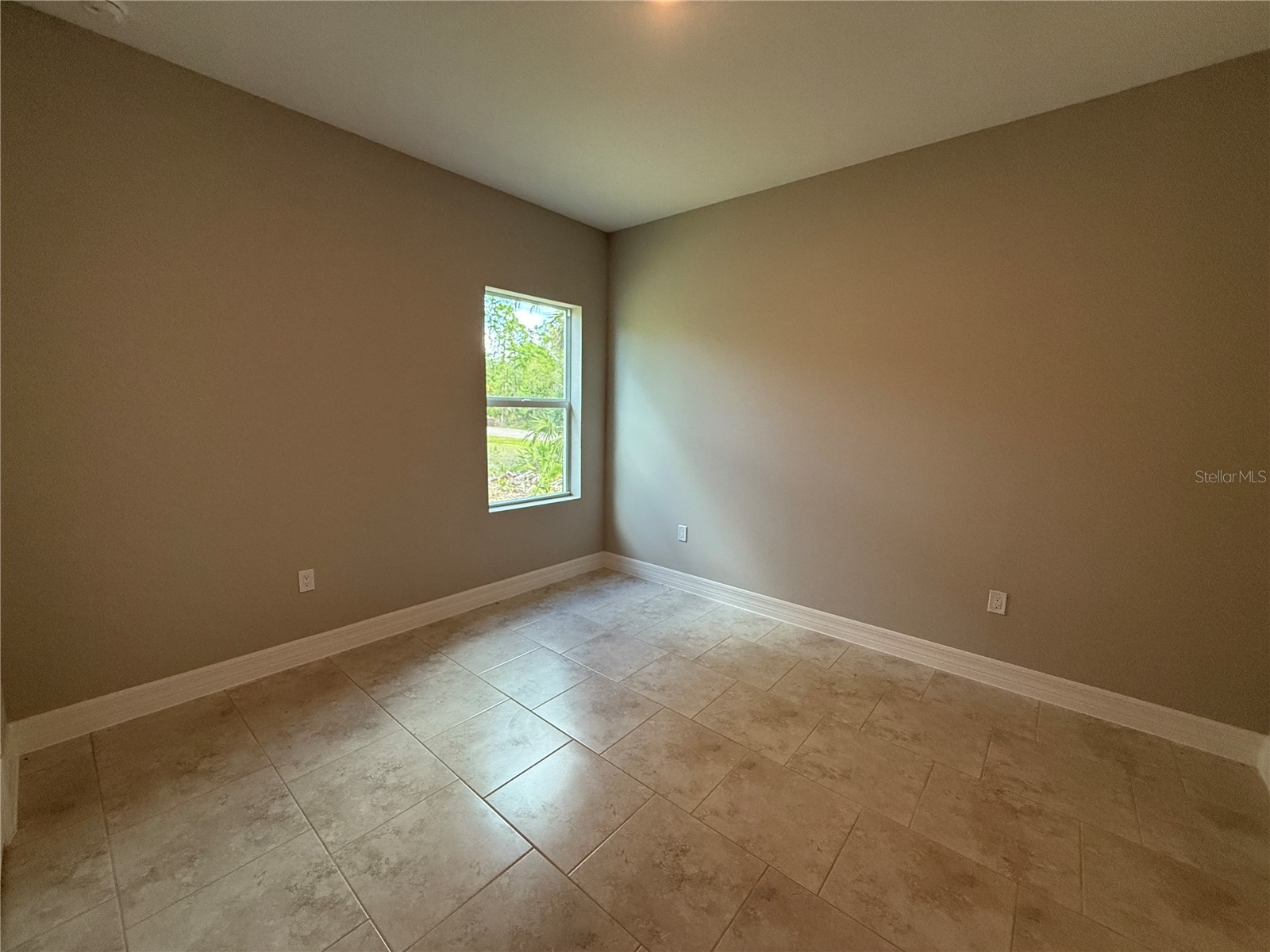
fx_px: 514
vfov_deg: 85.7
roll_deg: -1.8
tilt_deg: -8.5
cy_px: 476
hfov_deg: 102.1
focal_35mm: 14
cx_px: 635
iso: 200
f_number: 2.2
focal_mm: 2.22
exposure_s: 1/120
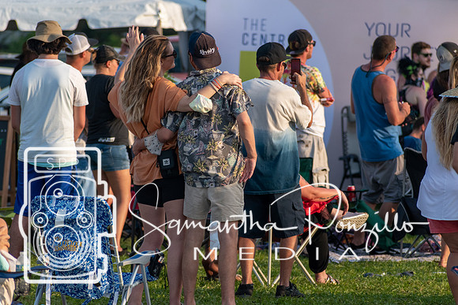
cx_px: 229
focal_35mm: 450
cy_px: 152
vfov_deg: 3.1
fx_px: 5726
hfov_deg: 4.6
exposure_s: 1/1000
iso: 450
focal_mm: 300
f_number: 6.3
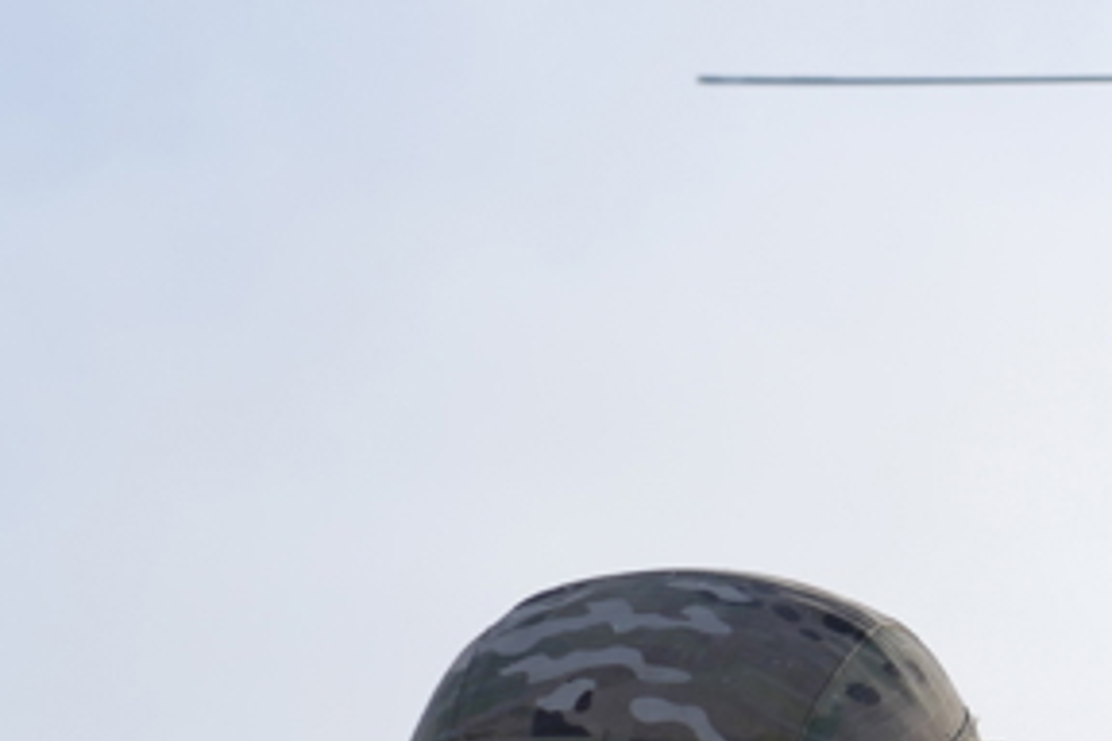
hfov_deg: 17.2
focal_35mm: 112
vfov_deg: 12.2
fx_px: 3459
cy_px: 633
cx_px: 1429
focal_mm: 15.51
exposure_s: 1/1600
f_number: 3.5
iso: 125
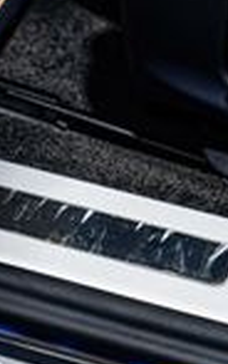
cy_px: 370
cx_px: 10
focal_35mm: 236
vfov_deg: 8.8
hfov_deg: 5.6
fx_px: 2344
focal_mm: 53
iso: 1600
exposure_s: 1/50
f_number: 4.5
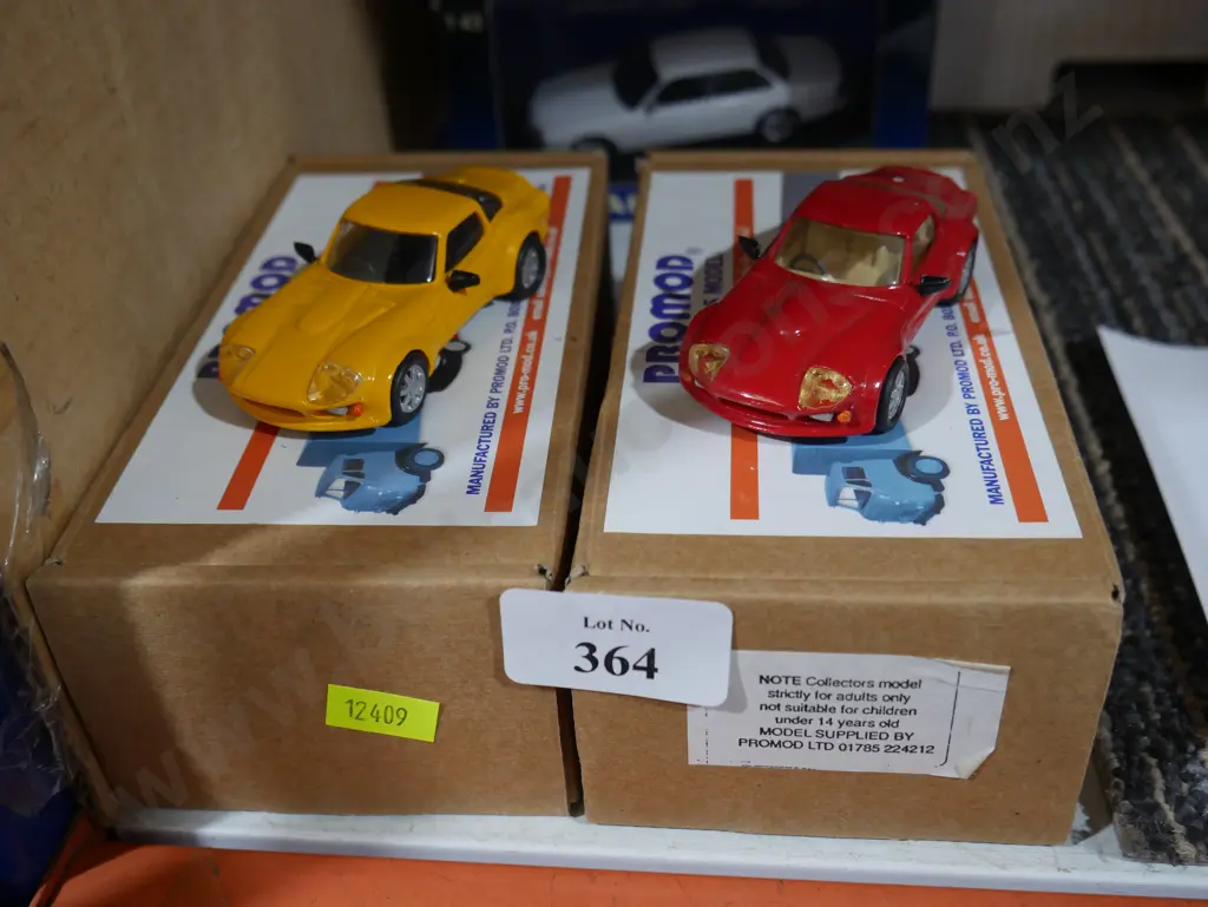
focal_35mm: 36
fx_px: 1257
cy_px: 454
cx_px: 604
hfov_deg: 51.3
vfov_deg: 39.7
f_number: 4
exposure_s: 1/60
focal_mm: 18
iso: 640
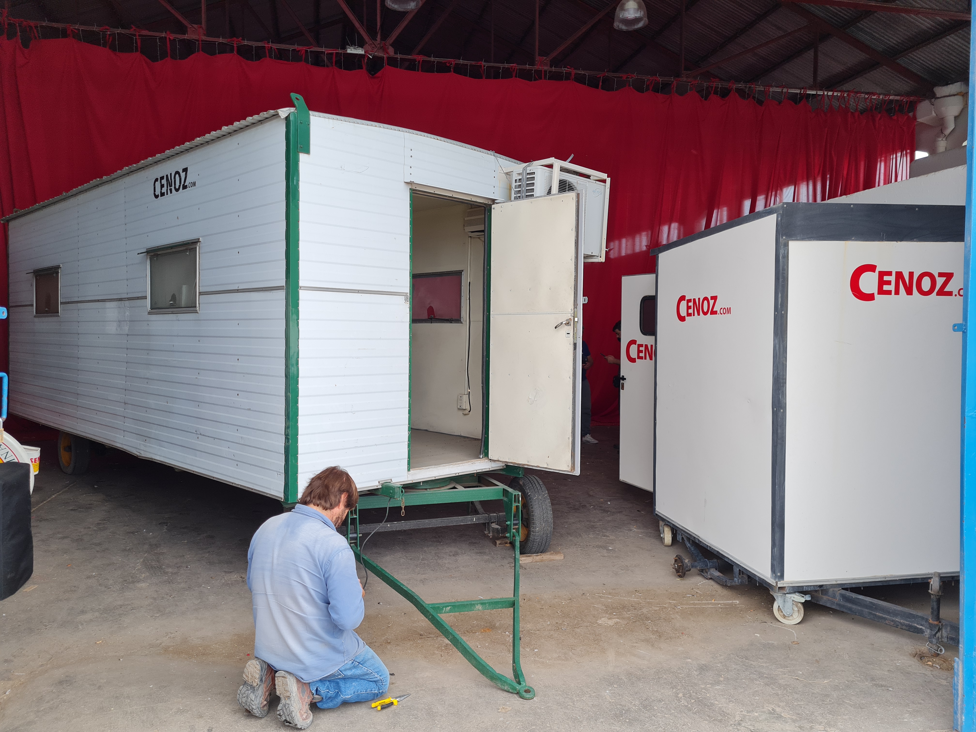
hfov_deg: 67.3
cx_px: 488
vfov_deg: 53.1
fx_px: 733
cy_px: 366
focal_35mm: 26
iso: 50
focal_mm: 5.4
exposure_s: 1/305
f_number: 1.8
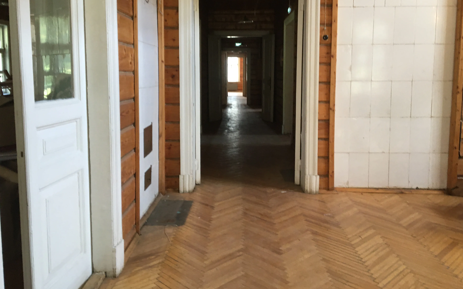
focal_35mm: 32
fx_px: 404
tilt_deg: -4.9
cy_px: 111
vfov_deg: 39.2
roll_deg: -0.7
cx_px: 239
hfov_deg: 59.6
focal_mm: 4.15
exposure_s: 1/33
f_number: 2.2
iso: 125
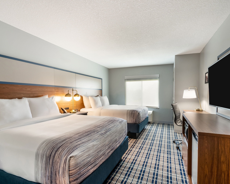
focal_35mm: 16
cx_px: 109
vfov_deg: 80.4
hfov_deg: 93.0
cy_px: 91
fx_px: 109
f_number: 8
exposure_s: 1/5
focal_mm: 14
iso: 400
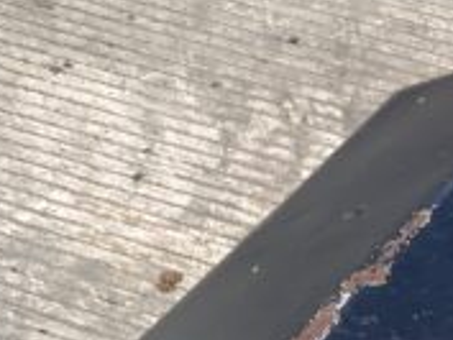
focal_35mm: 168
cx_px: 494
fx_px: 2200
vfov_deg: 8.3
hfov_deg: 11.6
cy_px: 754
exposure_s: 1/1311
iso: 16
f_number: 1.8
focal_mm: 3
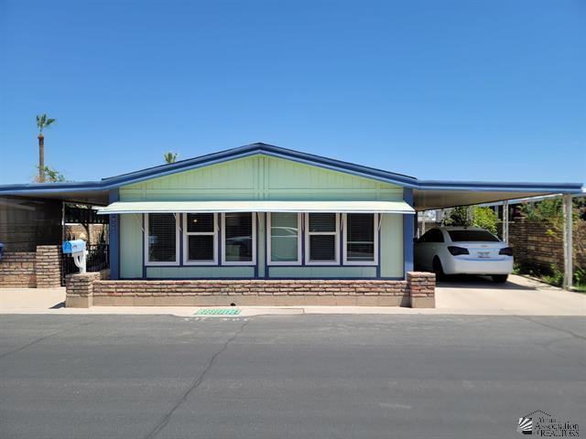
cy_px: 220
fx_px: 423
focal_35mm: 25
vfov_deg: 54.9
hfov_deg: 69.4
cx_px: 293
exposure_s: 1/997
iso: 20
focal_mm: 7
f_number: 1.8
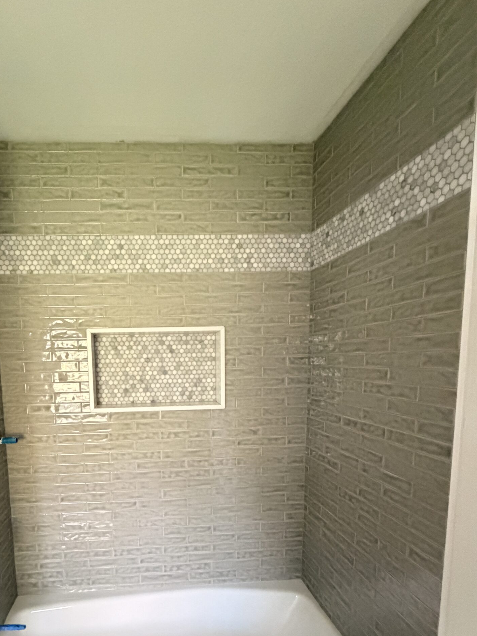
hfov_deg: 66.8
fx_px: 349
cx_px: 159
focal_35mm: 19
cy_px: 401
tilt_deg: -6.6
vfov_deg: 82.9
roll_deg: +1.5
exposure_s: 1/60
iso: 1250
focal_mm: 2.22
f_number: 2.2
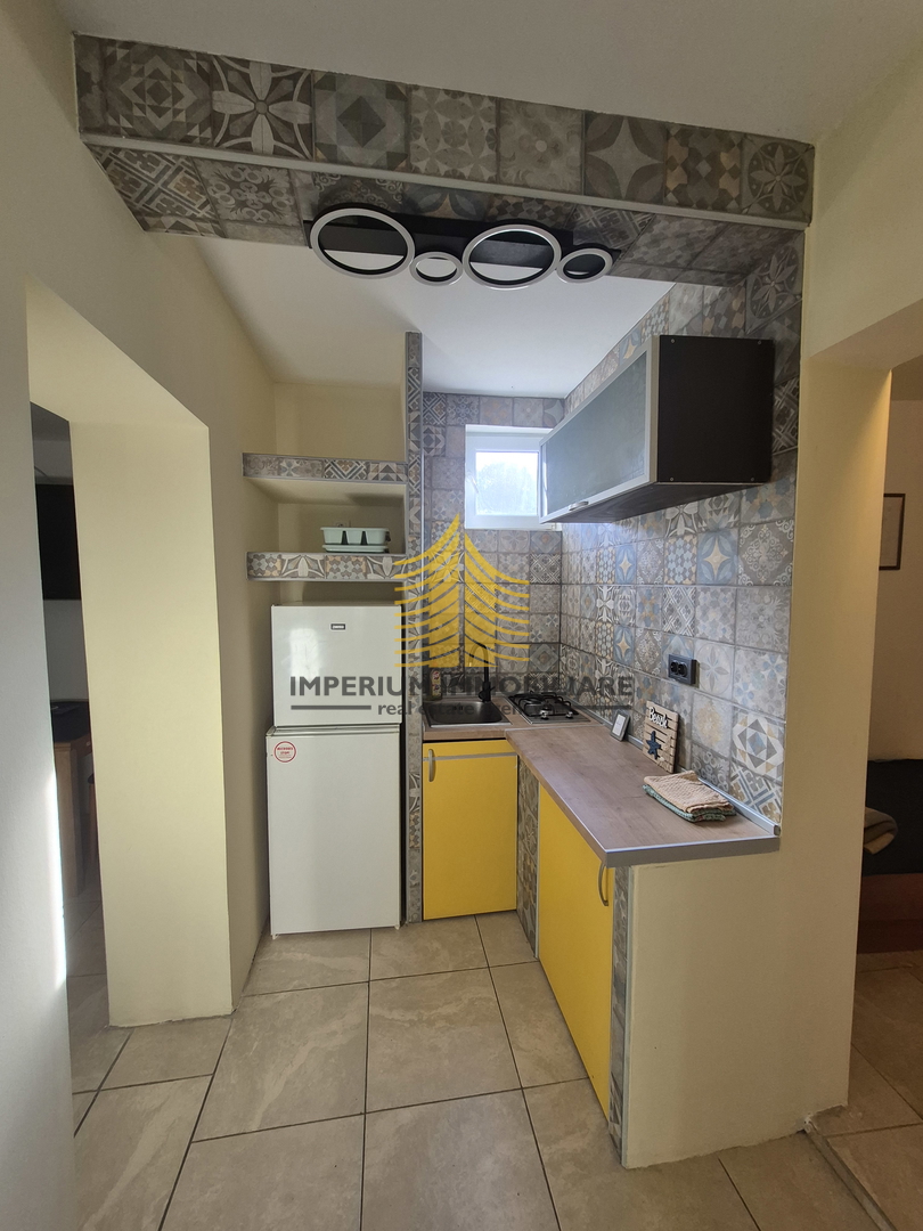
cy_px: 616
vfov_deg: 106.2
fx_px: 462
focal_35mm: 13
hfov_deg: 89.9
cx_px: 462
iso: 100
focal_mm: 1.74
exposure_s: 1/50
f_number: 2.2
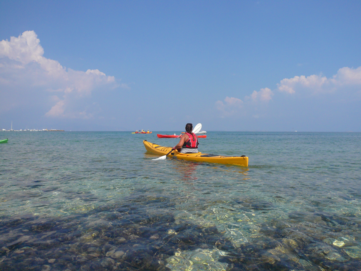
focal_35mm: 30
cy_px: 136
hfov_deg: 60.0
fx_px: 313
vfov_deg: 46.8
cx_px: 180
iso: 100
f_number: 8
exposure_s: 1/320
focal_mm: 4.9
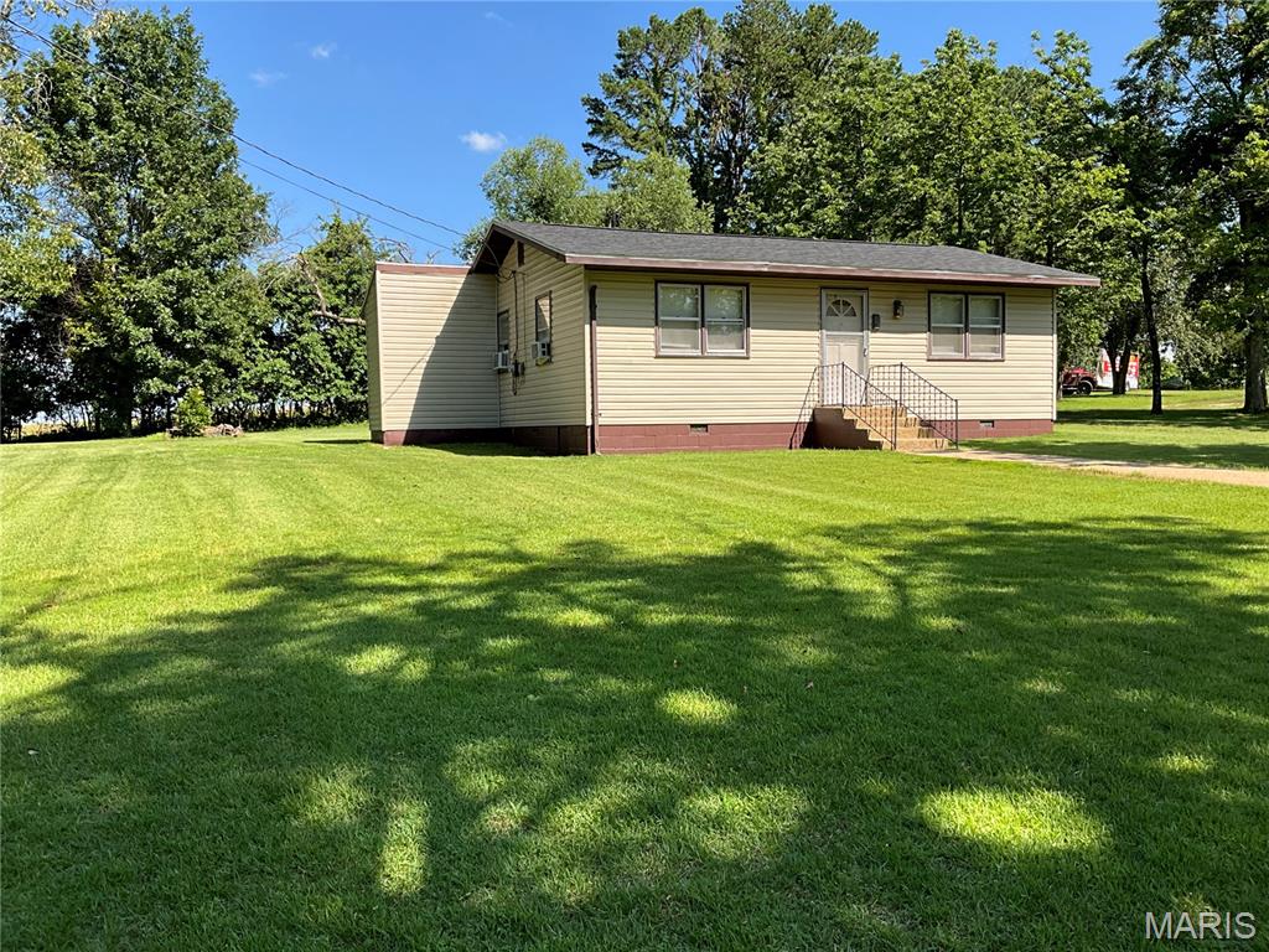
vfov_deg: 48.2
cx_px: 634
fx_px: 1063
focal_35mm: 29
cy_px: 476
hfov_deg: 61.7
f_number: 1.8
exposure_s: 1/912
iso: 25
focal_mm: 3
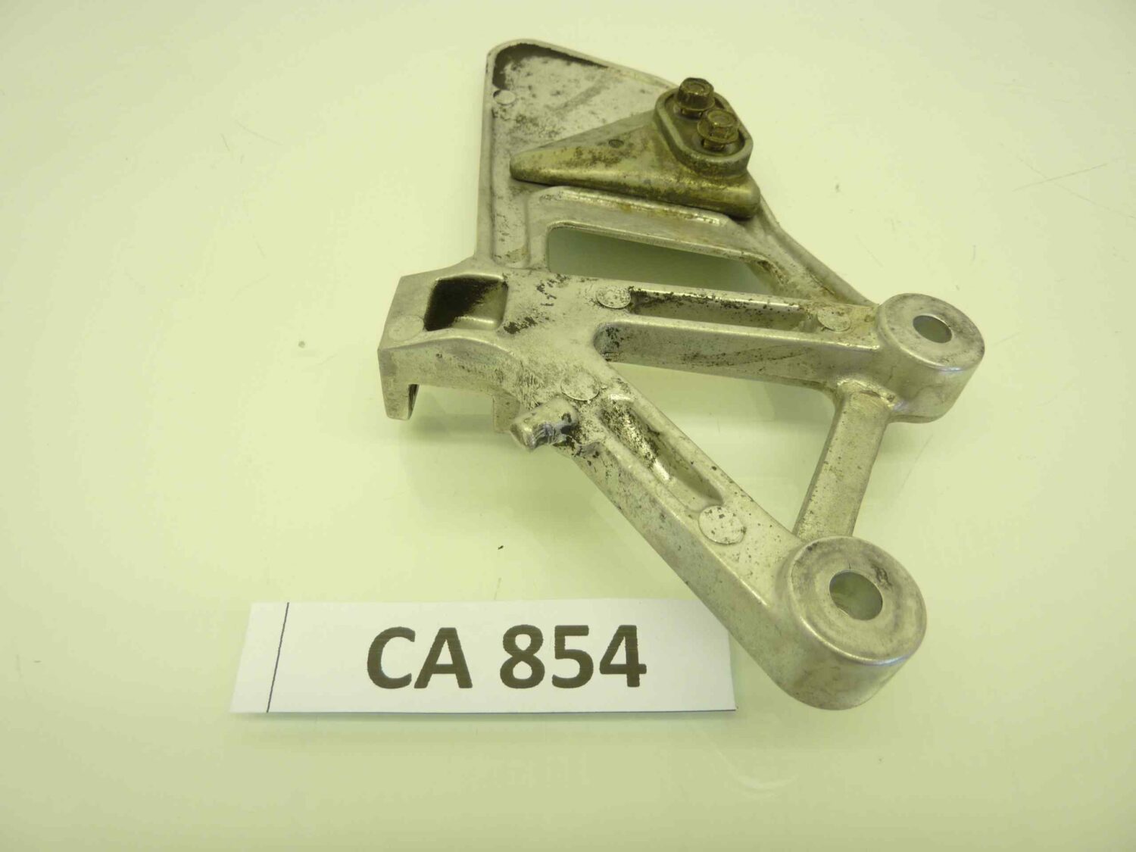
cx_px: 568
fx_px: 820
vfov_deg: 54.9
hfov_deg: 69.4
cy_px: 426
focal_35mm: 25
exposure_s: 1/30
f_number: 3.3
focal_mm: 4.1
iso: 80
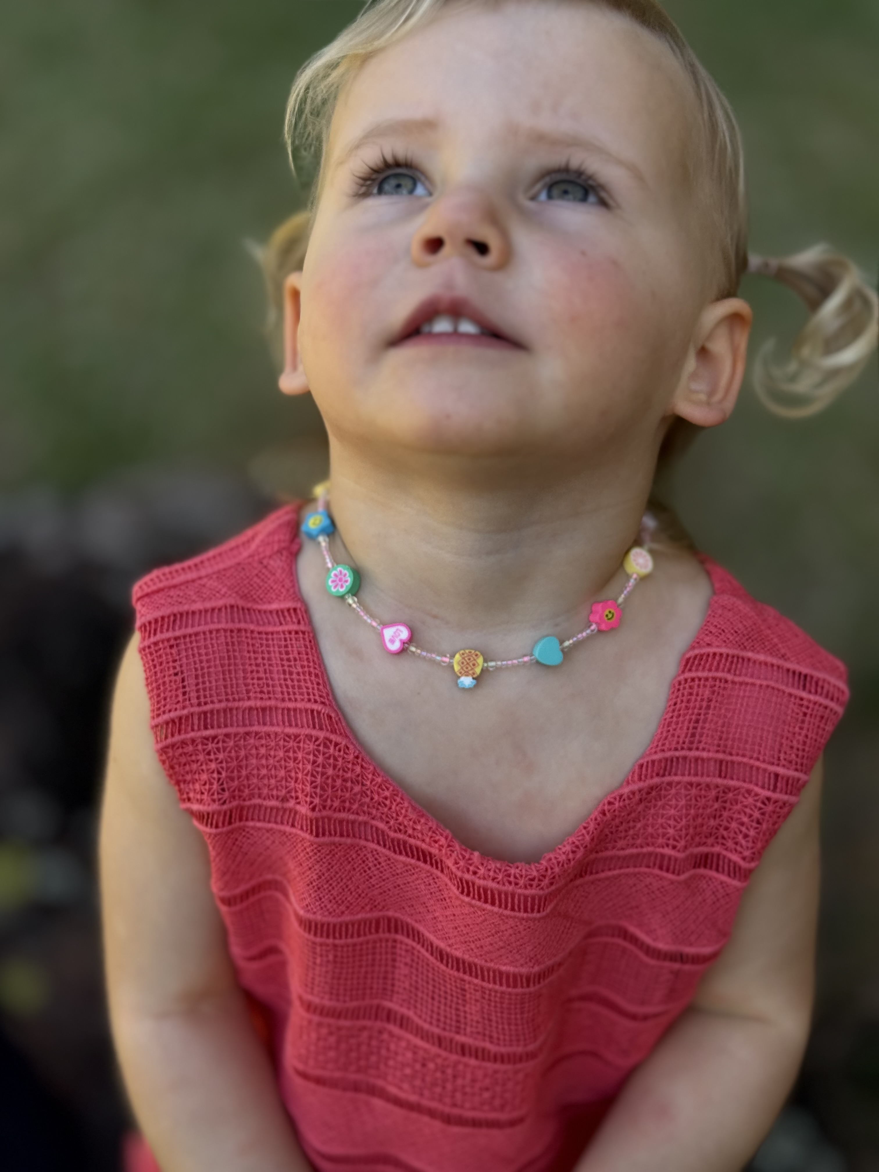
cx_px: 440
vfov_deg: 39.7
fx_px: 1625
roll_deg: -2.0
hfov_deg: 30.3
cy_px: 586
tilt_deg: -33.0
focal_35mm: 48
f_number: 1.78
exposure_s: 1/828
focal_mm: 6.76
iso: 64
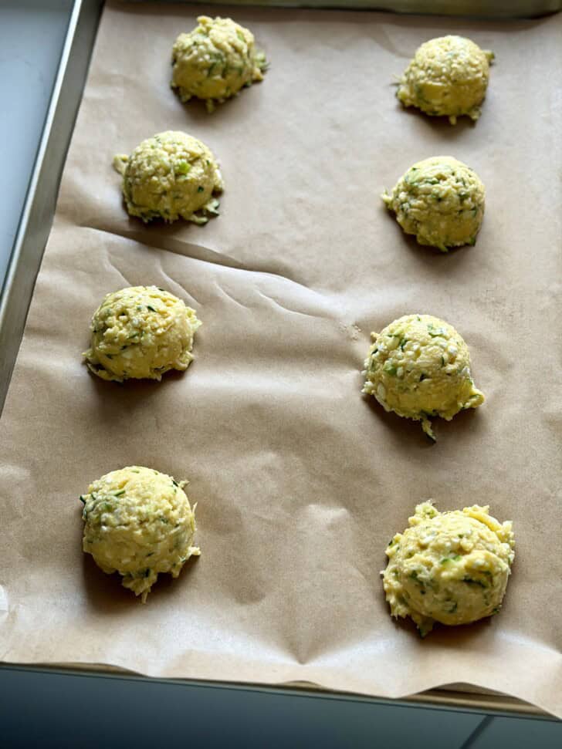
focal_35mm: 48
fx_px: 1039
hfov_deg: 30.3
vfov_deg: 39.7
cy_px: 374
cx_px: 281
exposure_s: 1/60
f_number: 1.8
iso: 100
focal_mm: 6.8
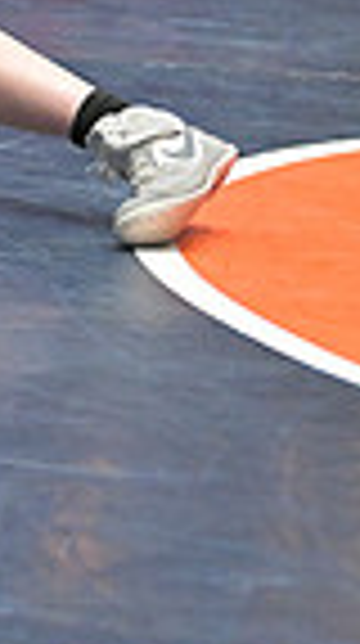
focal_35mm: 298
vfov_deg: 7.2
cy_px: -2
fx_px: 5078
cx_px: -734
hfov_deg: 3.9
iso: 6400
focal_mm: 70
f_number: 2.8
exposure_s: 1/800
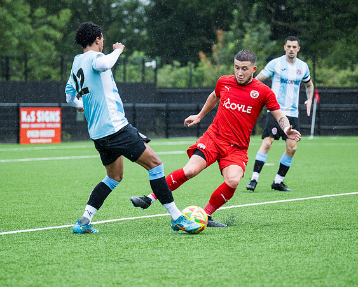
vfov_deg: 7.8
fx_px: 2085
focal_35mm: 197
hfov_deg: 9.8
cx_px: 174
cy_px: 154
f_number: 4
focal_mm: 160
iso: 800
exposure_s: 1/1250
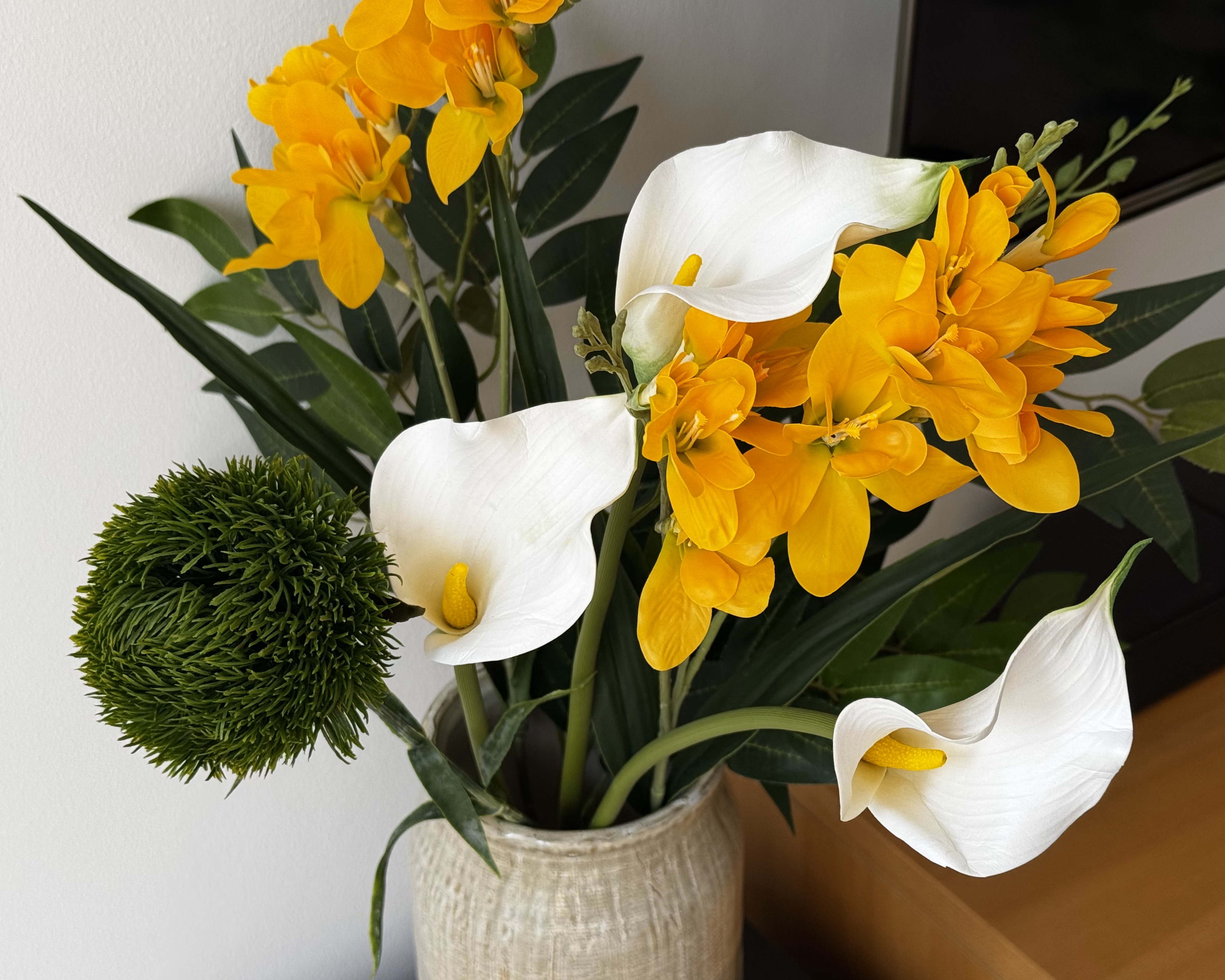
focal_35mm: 51
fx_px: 1849
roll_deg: +2.5
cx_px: 653
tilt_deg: -33.6
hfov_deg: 36.6
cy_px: 496
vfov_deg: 29.7
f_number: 1.78
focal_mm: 6.76
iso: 80
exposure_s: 1/121
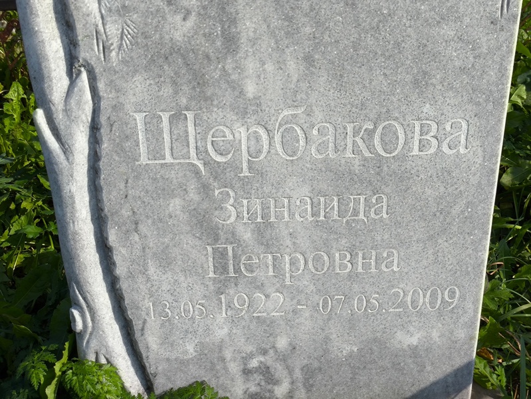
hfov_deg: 38.2
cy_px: 200
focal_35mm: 50
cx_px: 266
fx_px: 767
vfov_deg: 29.1
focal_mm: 4.71
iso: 50
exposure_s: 1/983
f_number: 1.7
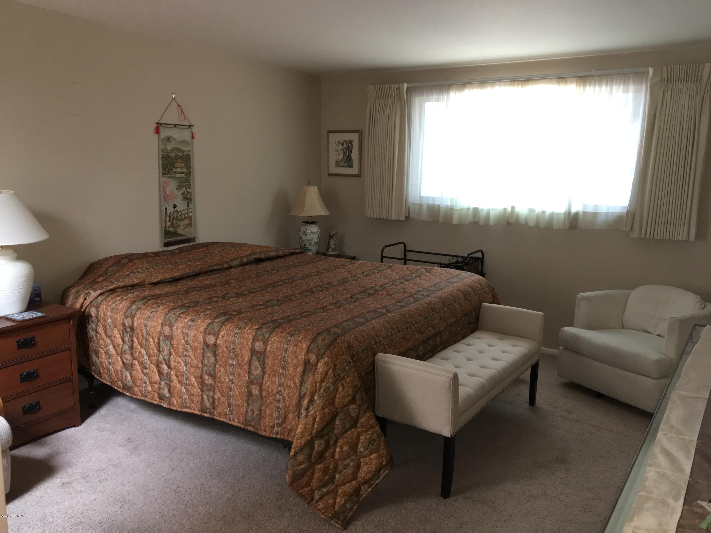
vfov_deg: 48.2
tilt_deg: -10.1
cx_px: 356
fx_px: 596
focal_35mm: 29
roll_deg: -0.7
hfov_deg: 61.7
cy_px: 266
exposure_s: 1/20
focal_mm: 4.15
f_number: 2.2
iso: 125
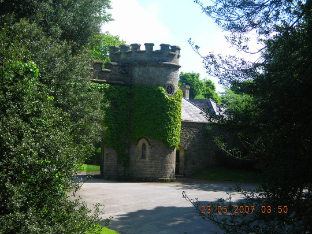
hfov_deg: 21.8
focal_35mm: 90
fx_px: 811
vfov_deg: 16.4
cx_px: 156
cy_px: 117
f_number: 4.6
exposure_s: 1/192
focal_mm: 14.8
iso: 50
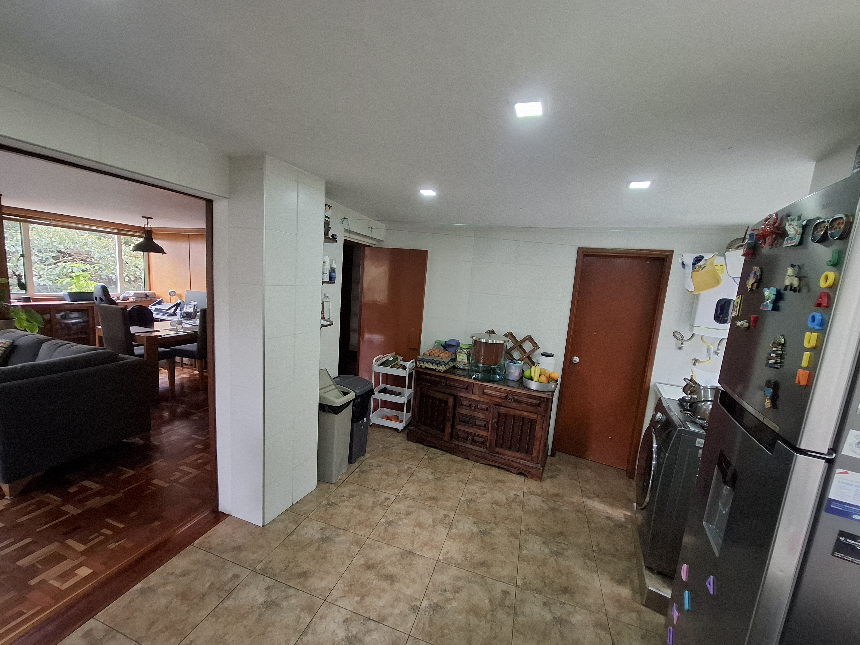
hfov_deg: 106.2
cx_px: 430
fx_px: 323
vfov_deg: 89.9
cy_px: 322
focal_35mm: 13
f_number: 2.2
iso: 160
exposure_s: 1/24
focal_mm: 1.74
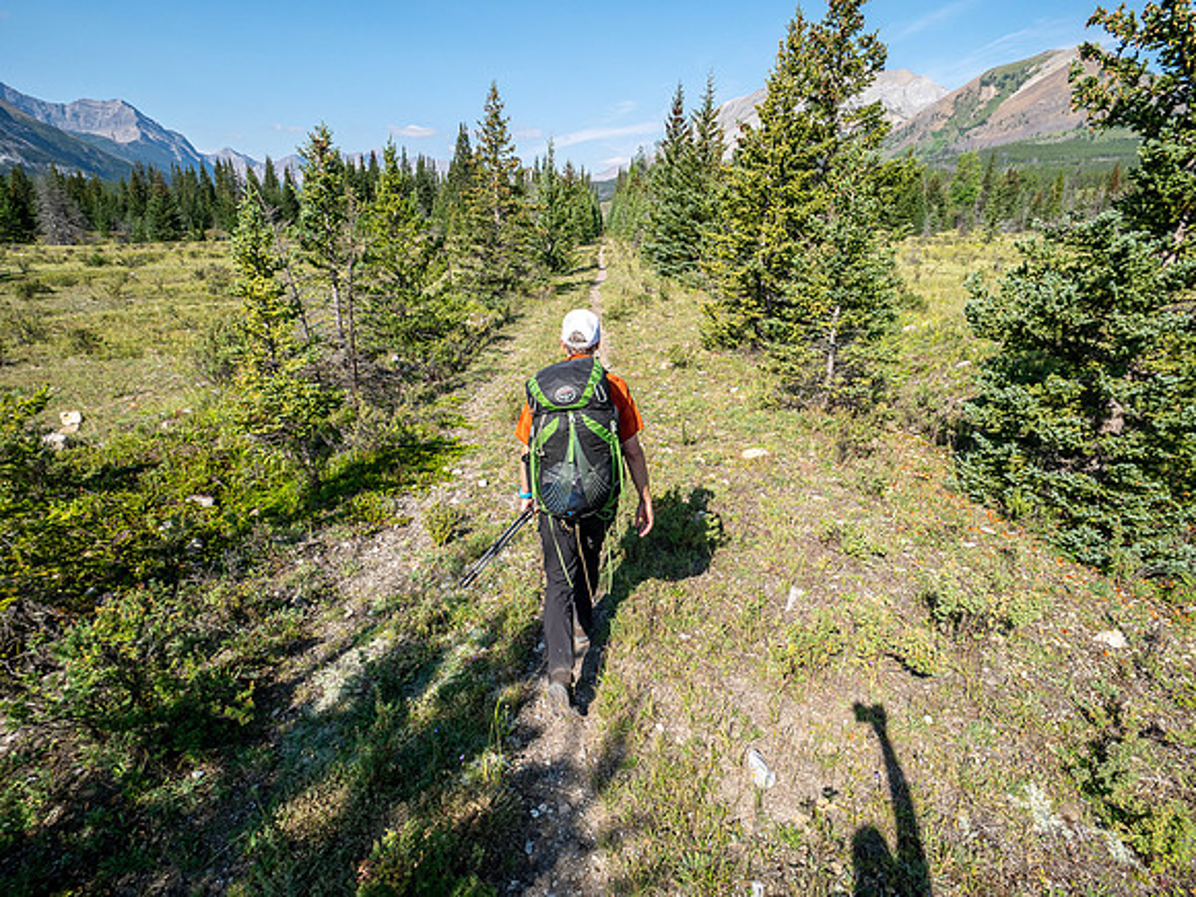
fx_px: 622
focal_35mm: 18
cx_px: 598
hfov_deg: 87.8
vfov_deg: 71.6
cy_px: 448
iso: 200
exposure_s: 1/320
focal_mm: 9
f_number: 8
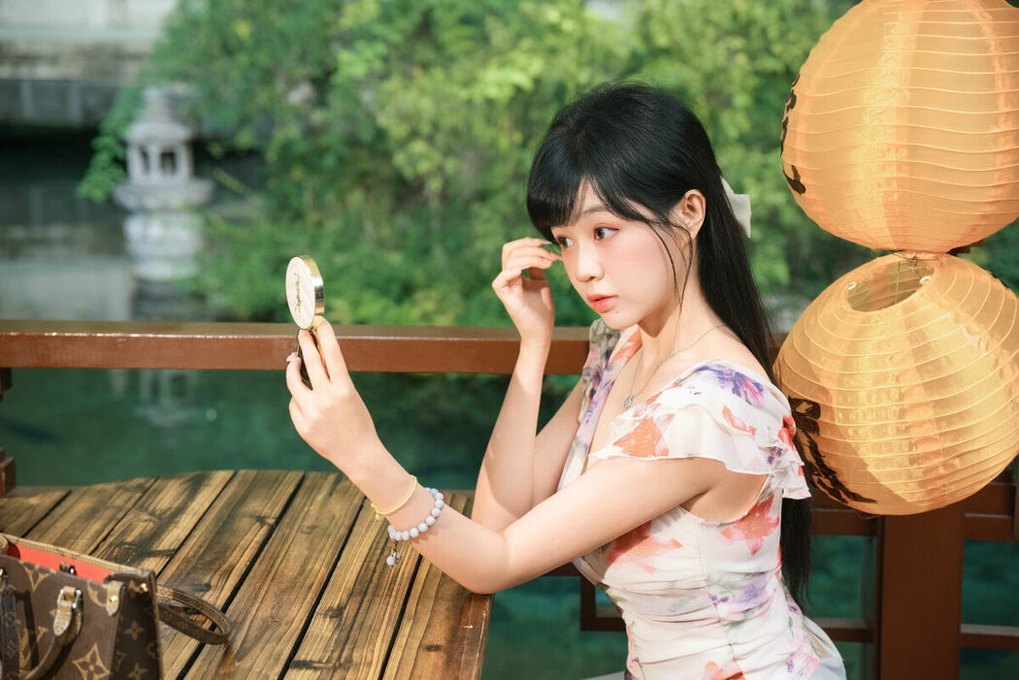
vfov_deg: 21.6
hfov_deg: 31.9
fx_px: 1784
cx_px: 510
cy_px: 340
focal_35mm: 63
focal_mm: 63
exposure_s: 1/125
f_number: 4
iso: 500
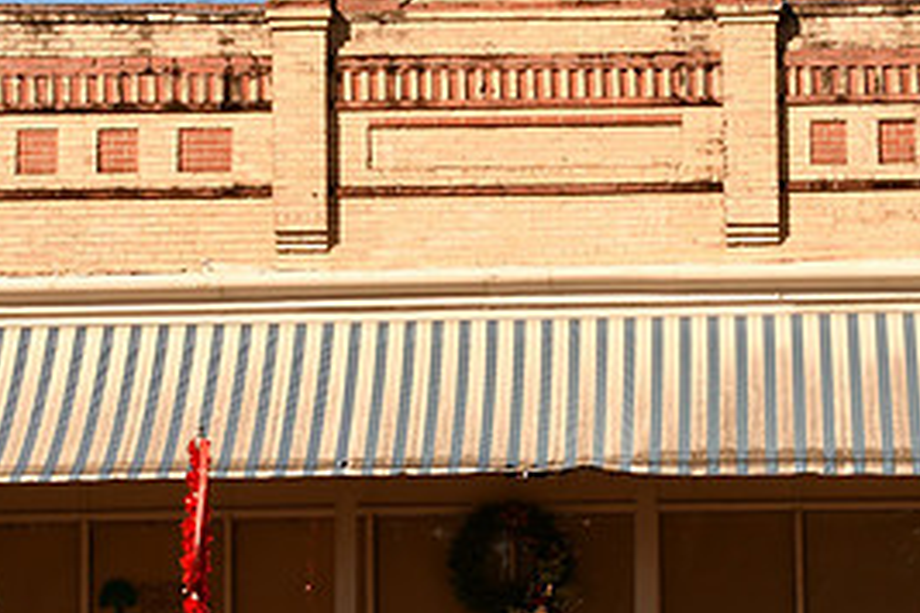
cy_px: 298
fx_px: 3833
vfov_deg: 9.1
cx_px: 589
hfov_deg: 13.7
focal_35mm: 150
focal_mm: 46
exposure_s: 1/160
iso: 250
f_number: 22
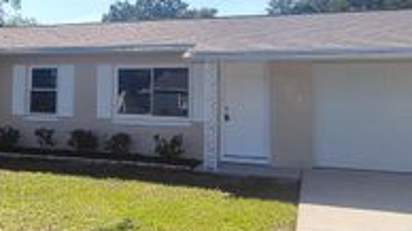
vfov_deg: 26.2
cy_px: 58
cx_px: 96
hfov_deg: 43.8
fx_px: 491
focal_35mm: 45
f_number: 2.2
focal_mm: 2.13
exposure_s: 1/766
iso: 100
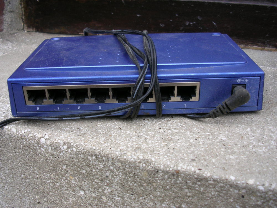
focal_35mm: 38
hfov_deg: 49.0
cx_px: 138
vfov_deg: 37.7
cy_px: 104
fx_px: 304
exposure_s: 1/168
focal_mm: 5.8
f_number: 2.8
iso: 50
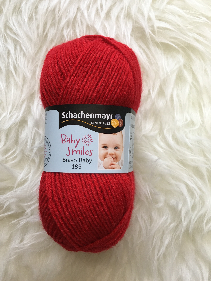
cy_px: 142
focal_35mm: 31
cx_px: 99
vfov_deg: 58.3
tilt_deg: -88.7
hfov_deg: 45.4
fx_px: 252
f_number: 2.2
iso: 40
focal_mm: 4.15
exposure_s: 1/17
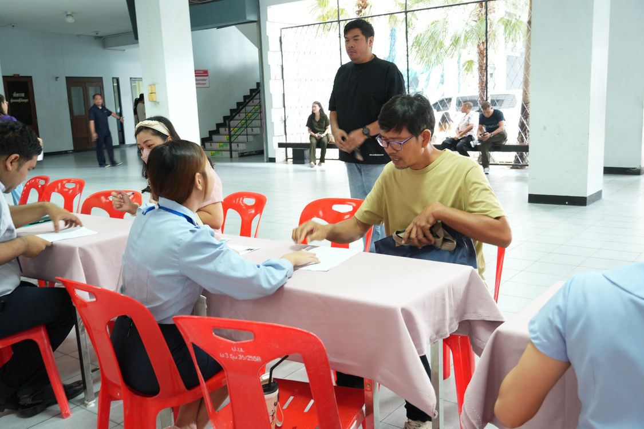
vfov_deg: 38.4
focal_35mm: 34
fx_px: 617
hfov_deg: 55.1
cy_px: 214
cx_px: 322
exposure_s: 1/20
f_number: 4.5
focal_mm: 23
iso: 1600
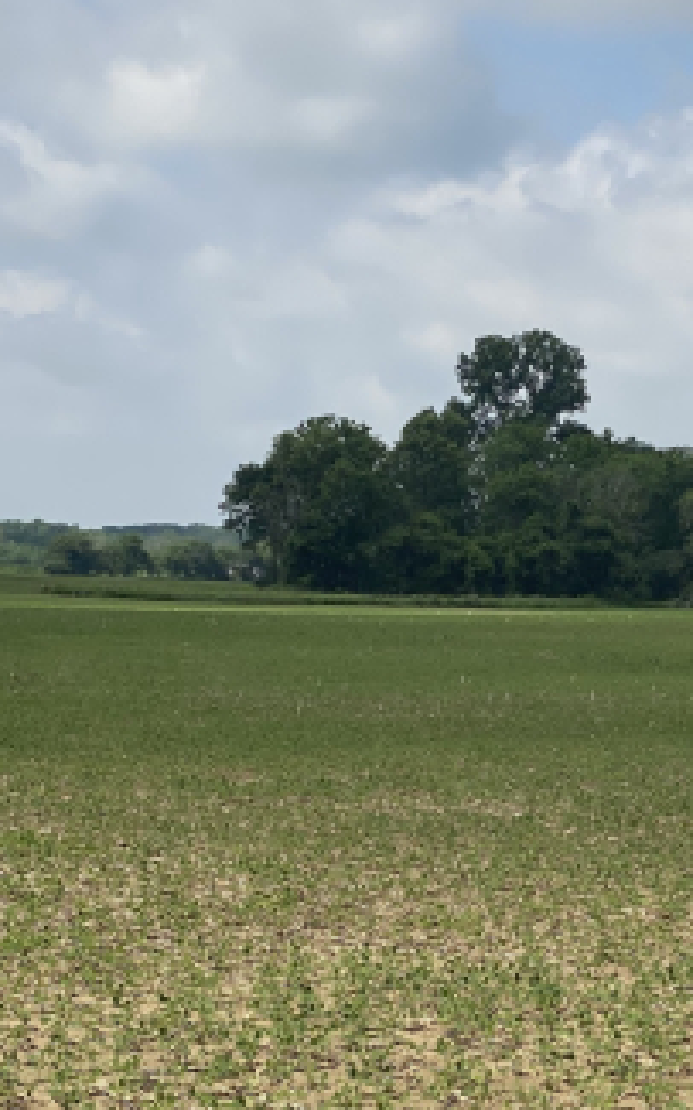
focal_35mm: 113
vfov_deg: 18.4
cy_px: 709
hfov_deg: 11.6
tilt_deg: -5.3
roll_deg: -2.2
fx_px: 3416
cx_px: 485
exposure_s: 1/2283
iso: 20
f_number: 2
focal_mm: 6
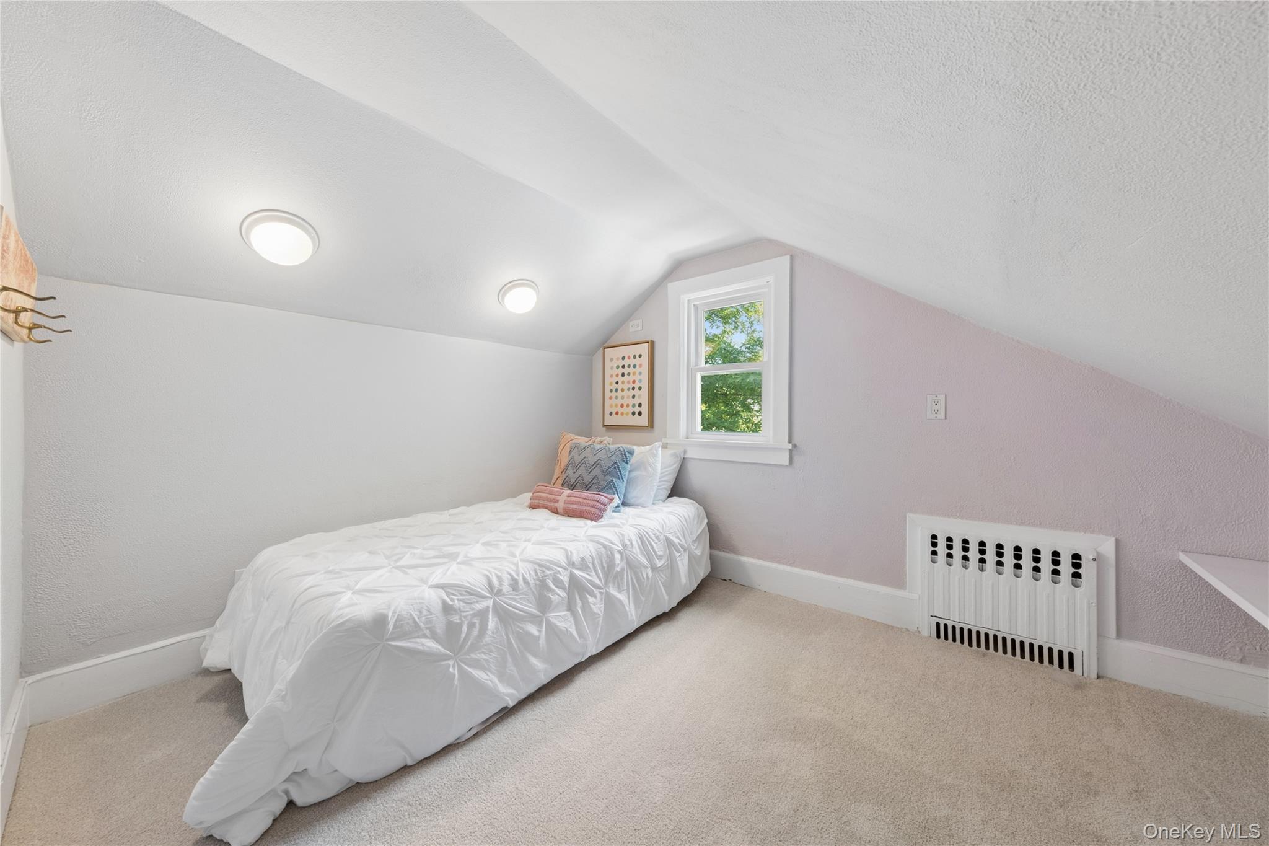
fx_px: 423
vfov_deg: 90.0
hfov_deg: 112.6
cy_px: 423
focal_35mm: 12
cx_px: 634
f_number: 10
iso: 320
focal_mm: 8
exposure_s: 1/3.33
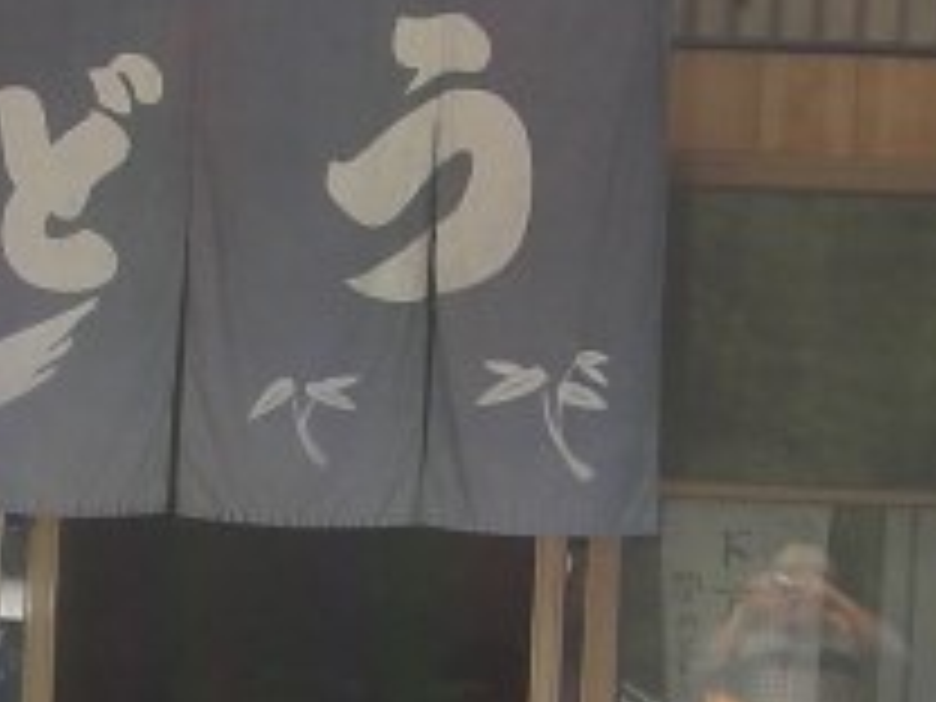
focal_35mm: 172
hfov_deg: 11.5
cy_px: 248
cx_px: 284
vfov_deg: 8.6
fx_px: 4651
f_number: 2.8
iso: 50
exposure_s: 1/212
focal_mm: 5.7
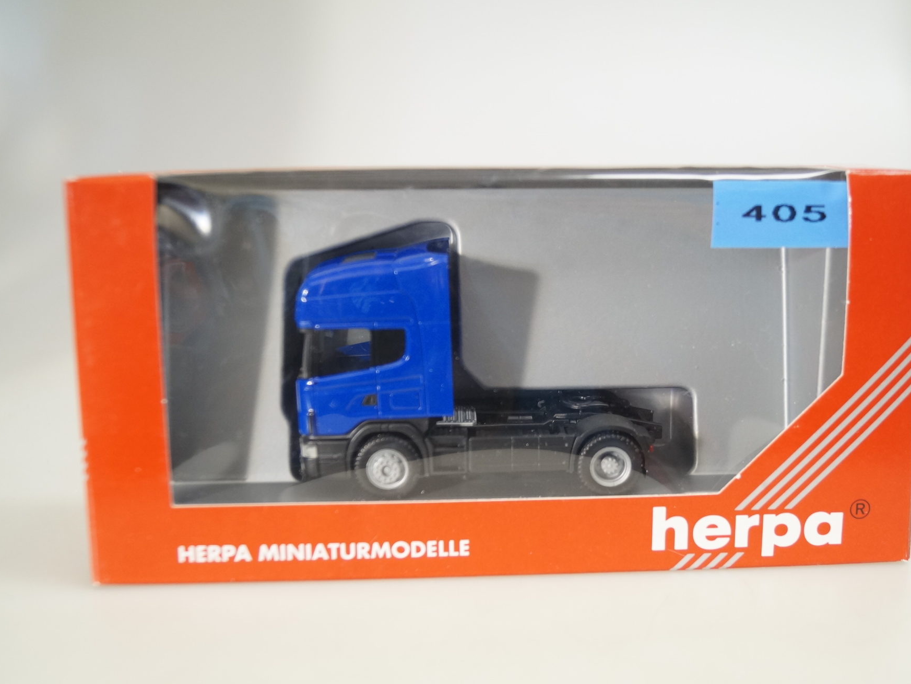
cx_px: 506
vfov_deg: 32.9
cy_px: 347
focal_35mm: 44
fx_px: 1158
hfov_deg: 42.9
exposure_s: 1/160
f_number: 4
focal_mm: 26
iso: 800
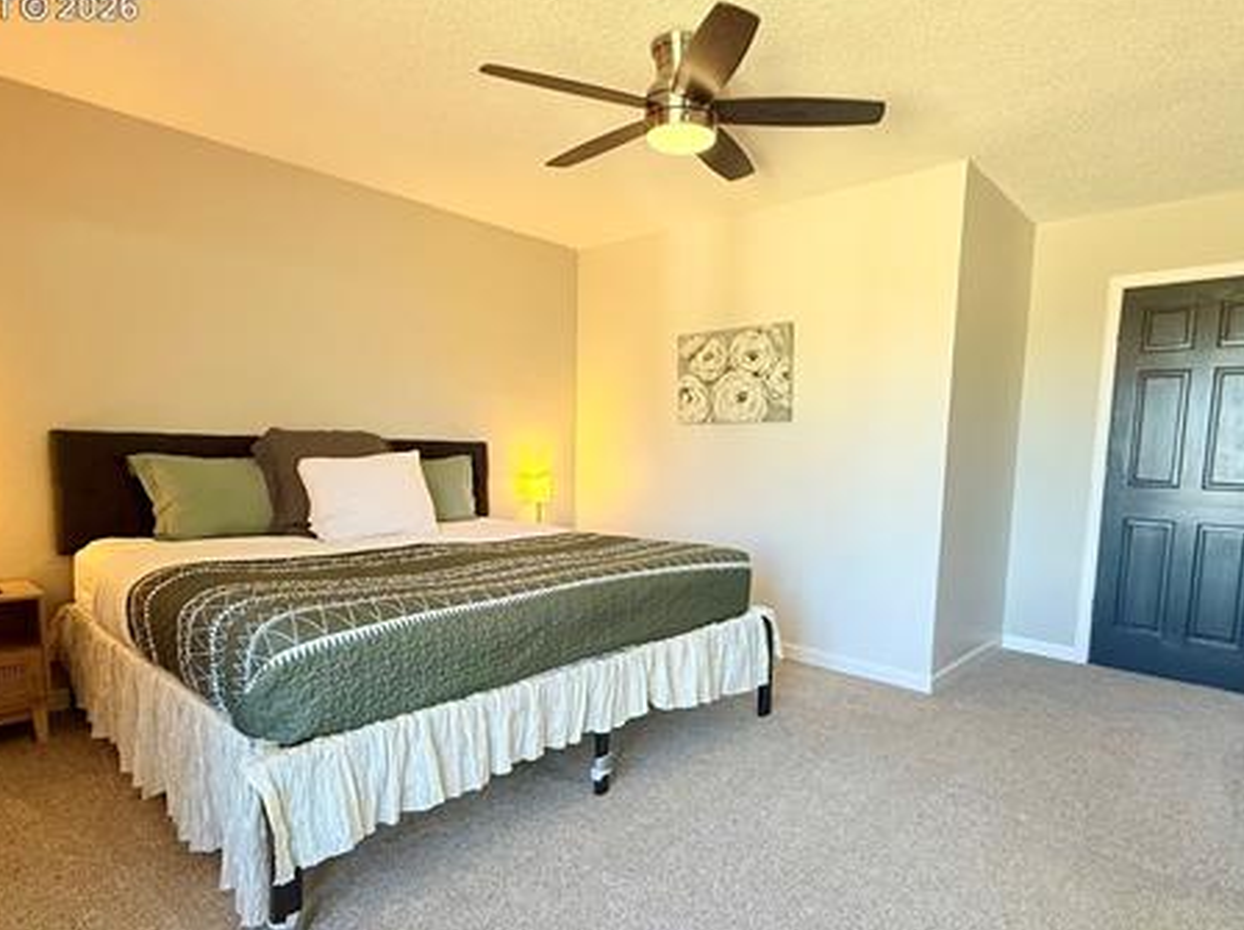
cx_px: 691
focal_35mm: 20
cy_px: 532
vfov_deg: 65.6
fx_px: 718
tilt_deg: -6.2
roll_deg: -1.9
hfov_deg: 81.5
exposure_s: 1/120
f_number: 2.2
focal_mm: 2.22
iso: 250
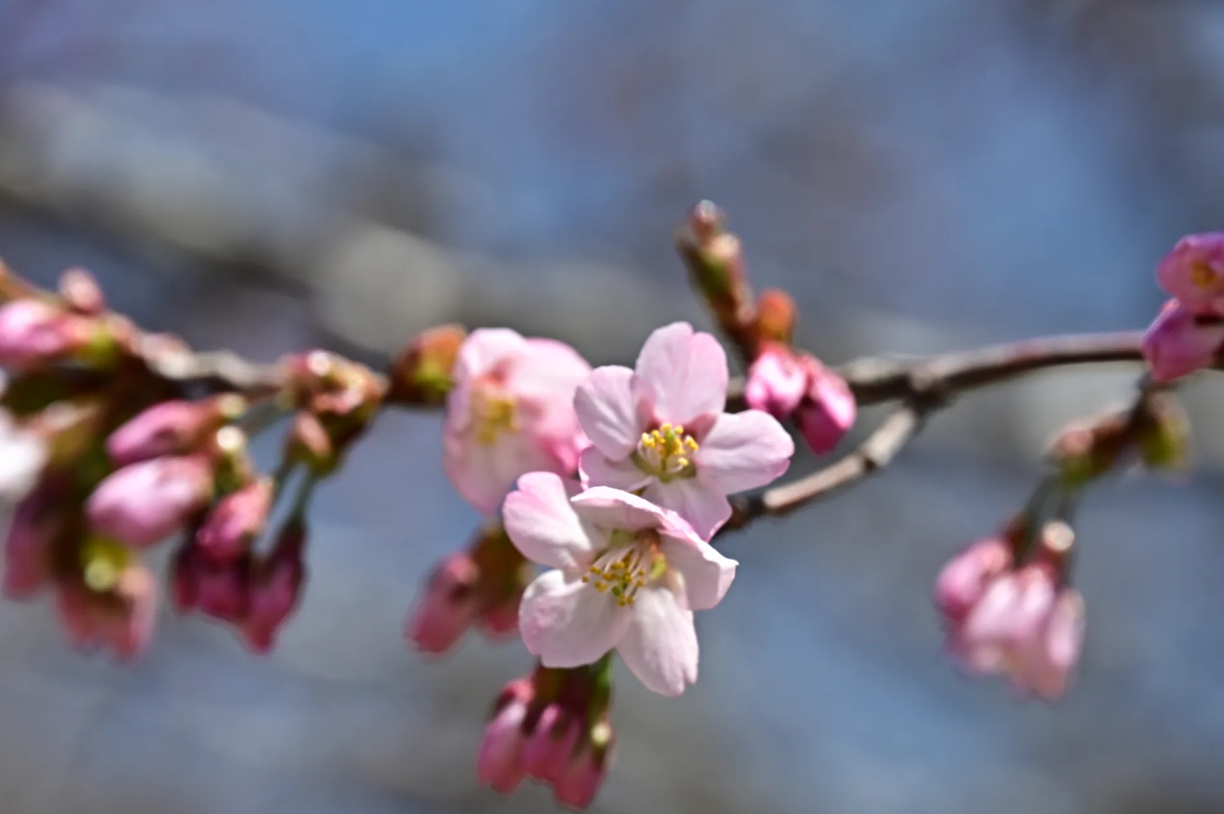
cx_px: 643
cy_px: 516
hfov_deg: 7.6
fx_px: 9241
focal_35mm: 272
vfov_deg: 5.0
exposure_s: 1/400
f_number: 6.3
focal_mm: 200
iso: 100
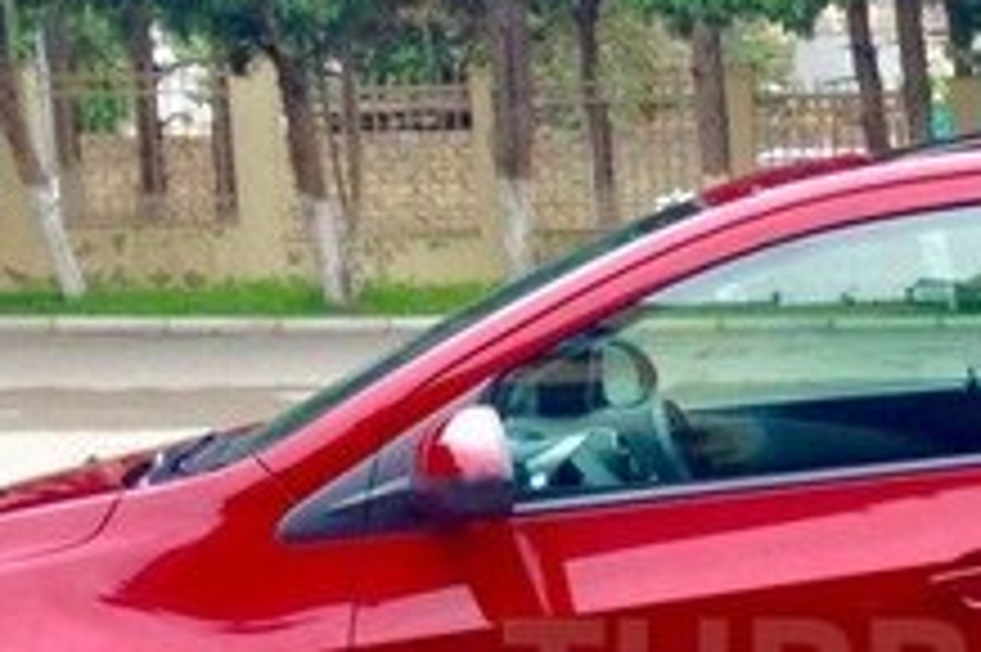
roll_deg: +1.0
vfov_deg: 12.9
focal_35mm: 104
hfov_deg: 19.1
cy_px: 686
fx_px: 2832
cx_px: 963
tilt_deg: -10.0
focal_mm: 4.12
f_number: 2.4
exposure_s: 1/120
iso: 80
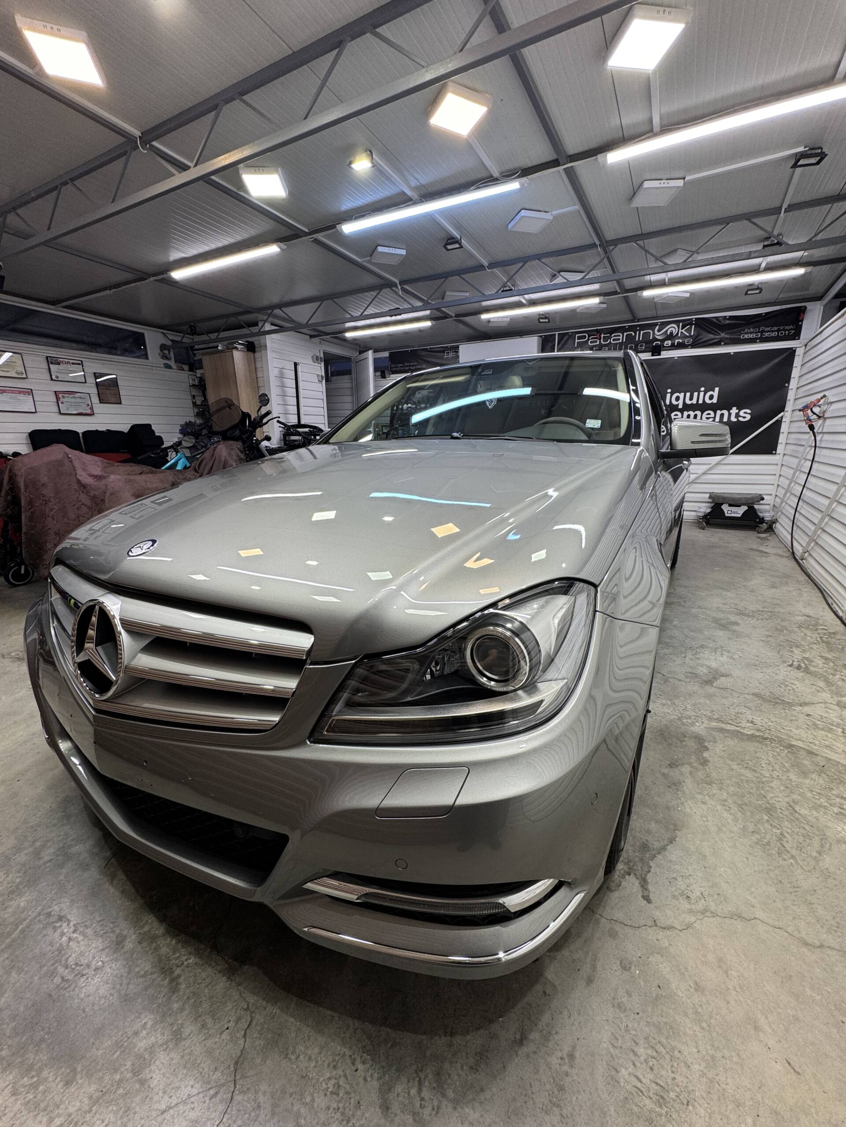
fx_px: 456
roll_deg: +1.4
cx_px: 423
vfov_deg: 102.1
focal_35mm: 14
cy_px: 564
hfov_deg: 85.7
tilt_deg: -15.0
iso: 80
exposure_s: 1/100
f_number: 2.2
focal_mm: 2.22
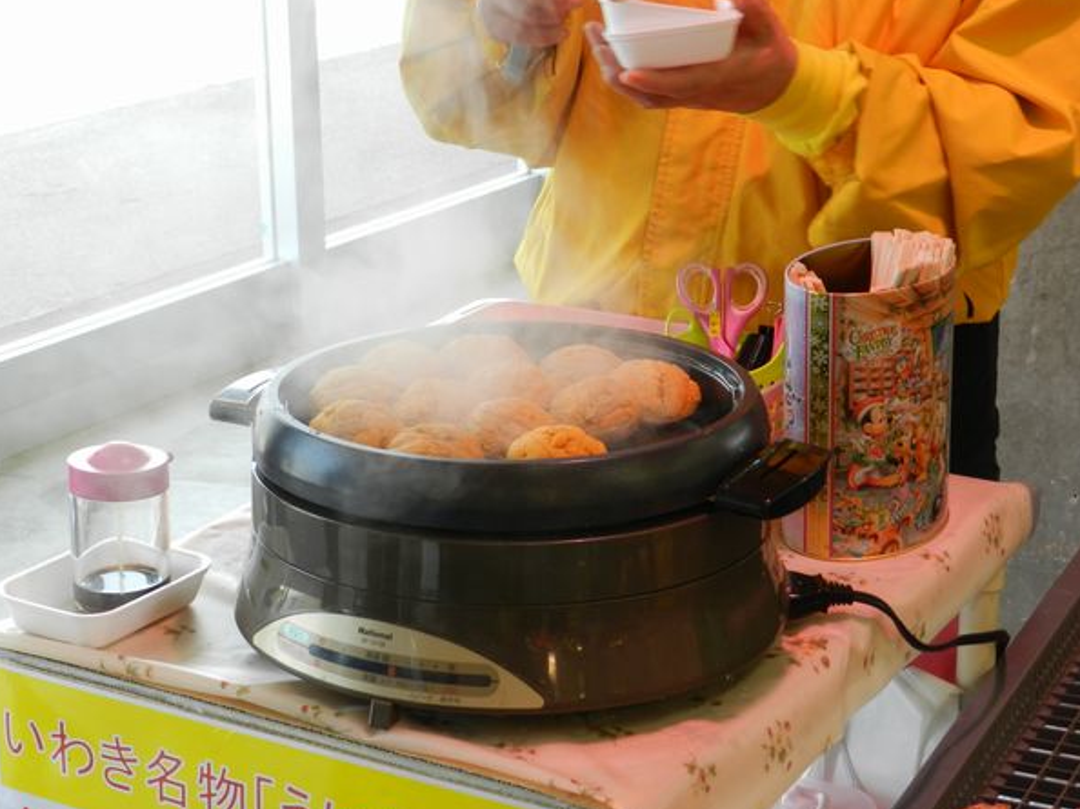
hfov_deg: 27.4
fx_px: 2214
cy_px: 401
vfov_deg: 20.7
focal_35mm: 71
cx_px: 553
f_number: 4.7
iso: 160
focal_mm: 12.1
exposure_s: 1/60
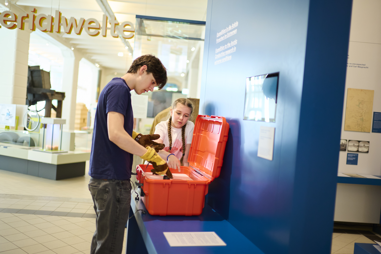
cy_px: 127
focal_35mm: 35
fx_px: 370
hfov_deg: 54.4
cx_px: 190
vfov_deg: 37.9
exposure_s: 1/250
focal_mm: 35
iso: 800
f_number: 1.4
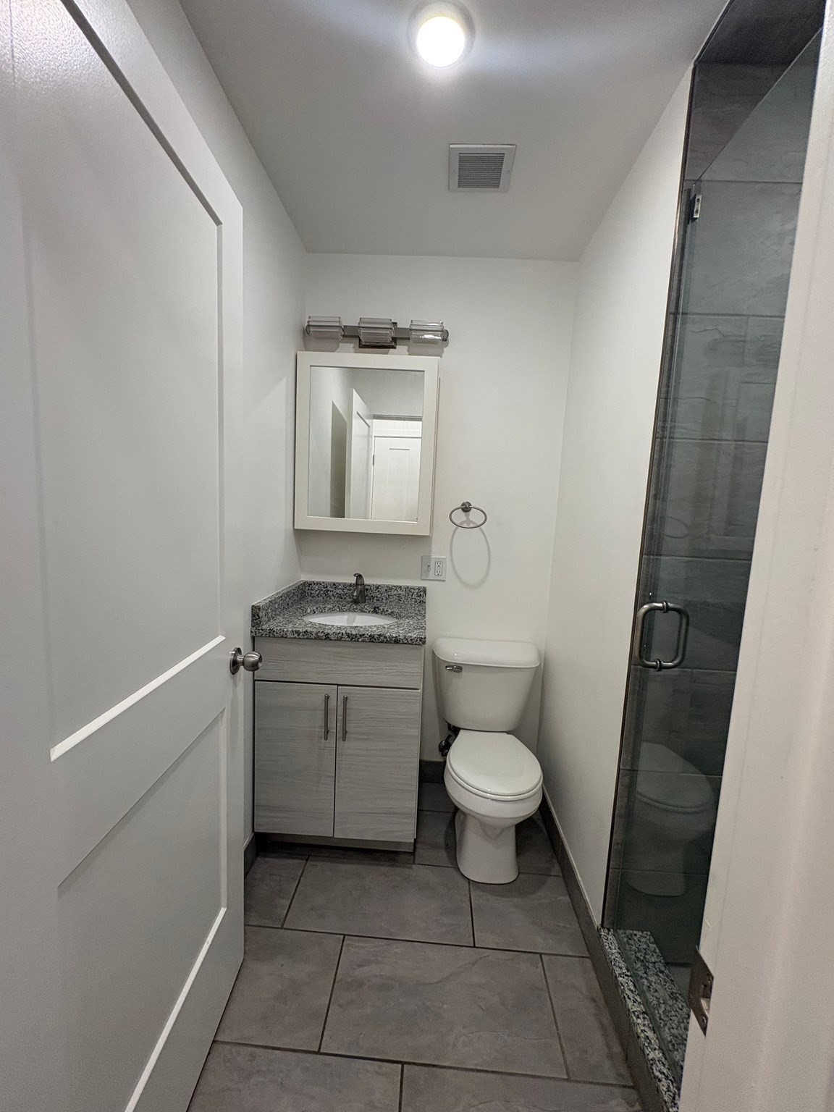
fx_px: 450
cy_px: 556
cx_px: 417
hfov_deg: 85.7
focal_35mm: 14
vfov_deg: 102.1
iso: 200
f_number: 2.2
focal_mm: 2.22
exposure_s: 1/120
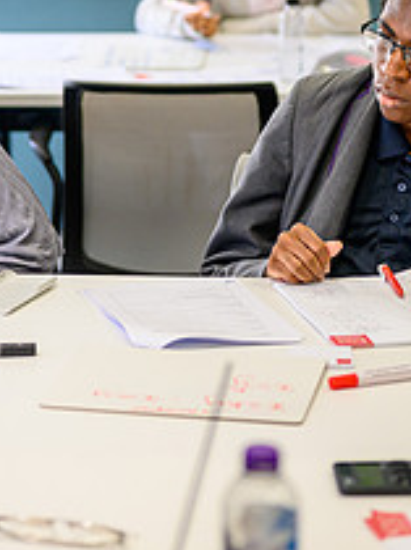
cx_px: 173
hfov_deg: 11.1
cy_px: 64
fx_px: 2110
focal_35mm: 133
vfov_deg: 14.7
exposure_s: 1/640
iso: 900
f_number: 1.8
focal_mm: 50
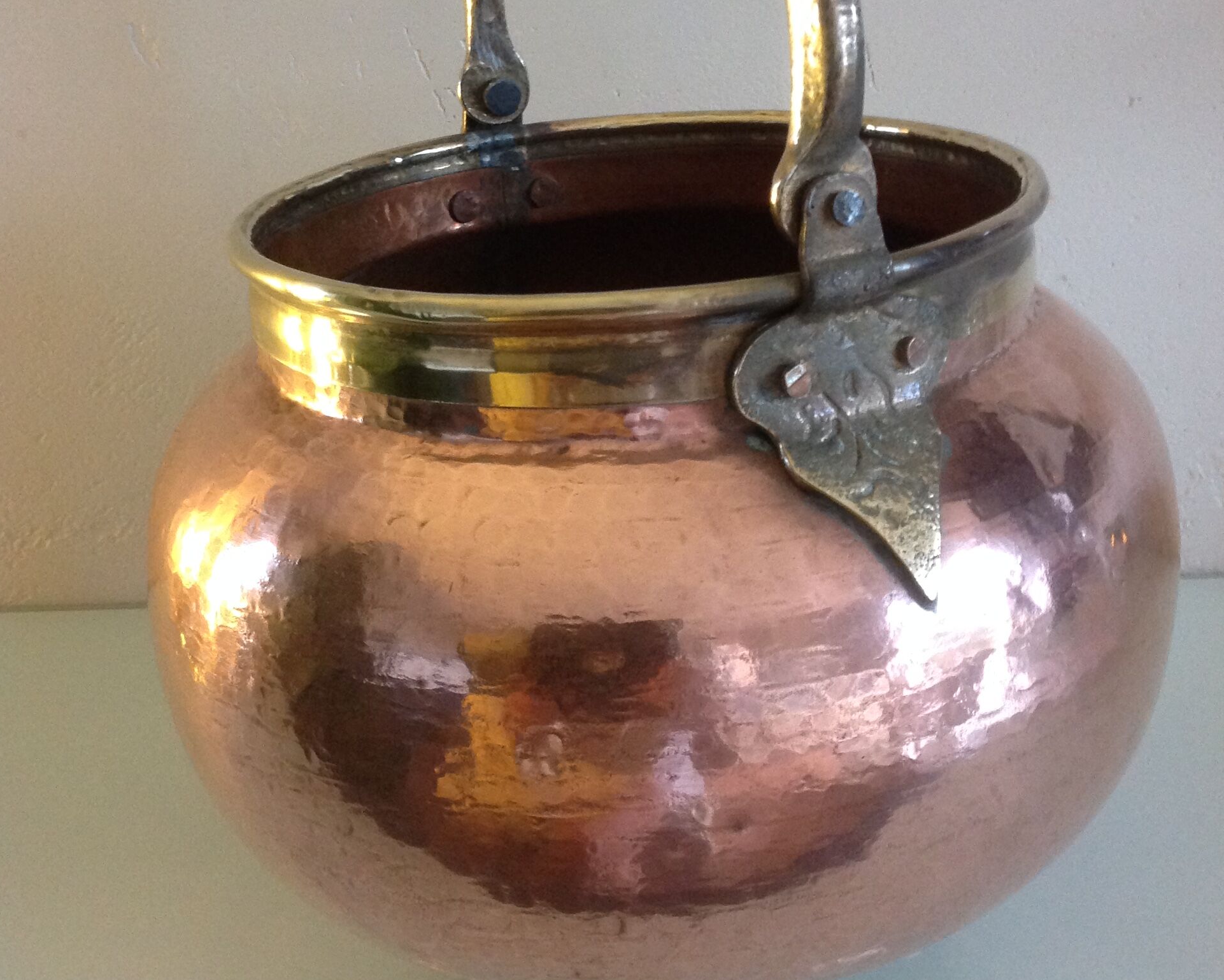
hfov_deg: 40.3
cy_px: 325
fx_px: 1667
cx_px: 612
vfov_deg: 32.5
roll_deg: +4.7
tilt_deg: -17.4
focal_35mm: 46
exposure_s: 1/15
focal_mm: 4.28
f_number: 2.4
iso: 320
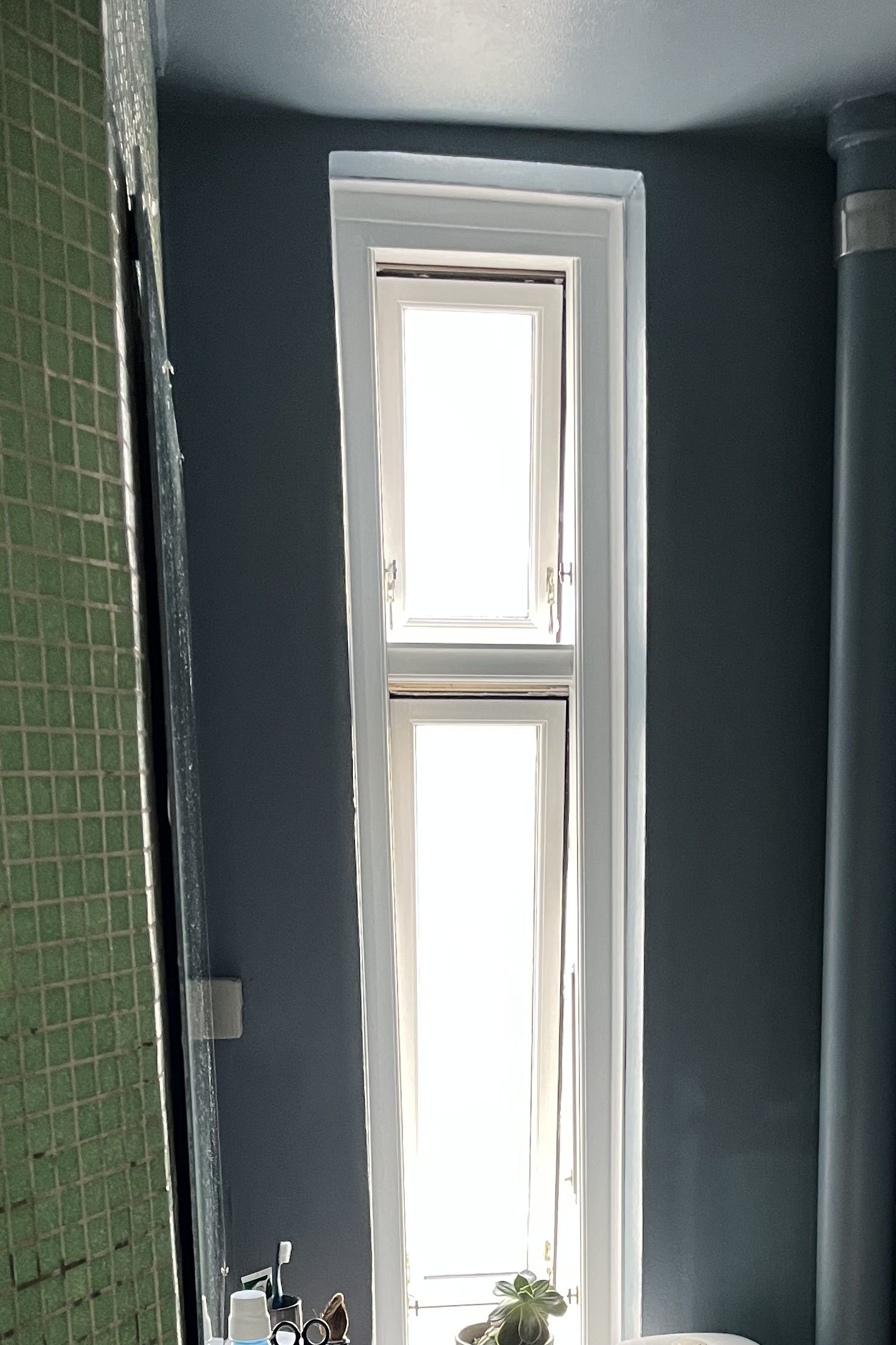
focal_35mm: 49
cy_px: 1189
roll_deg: +0.0
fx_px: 1829
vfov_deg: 37.9
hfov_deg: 27.3
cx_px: 620
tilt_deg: -12.5
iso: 320
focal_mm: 5.1
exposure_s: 1/60
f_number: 1.6
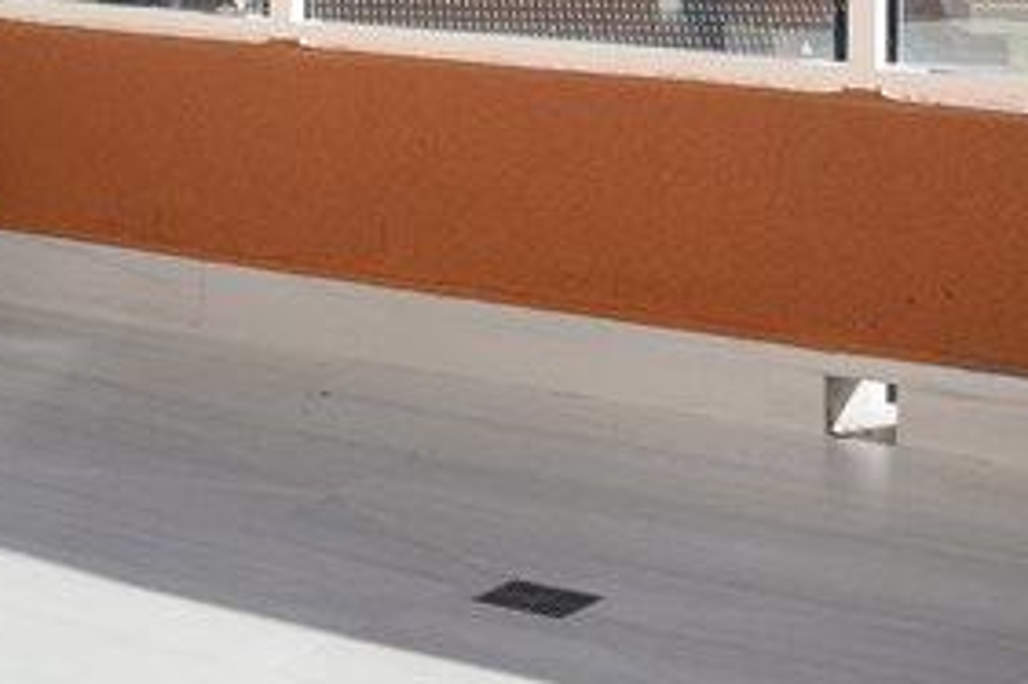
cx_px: -230
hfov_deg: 18.9
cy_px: -243
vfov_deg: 12.9
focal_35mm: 102
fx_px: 2911
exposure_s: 1/640
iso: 500
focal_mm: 14
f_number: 11
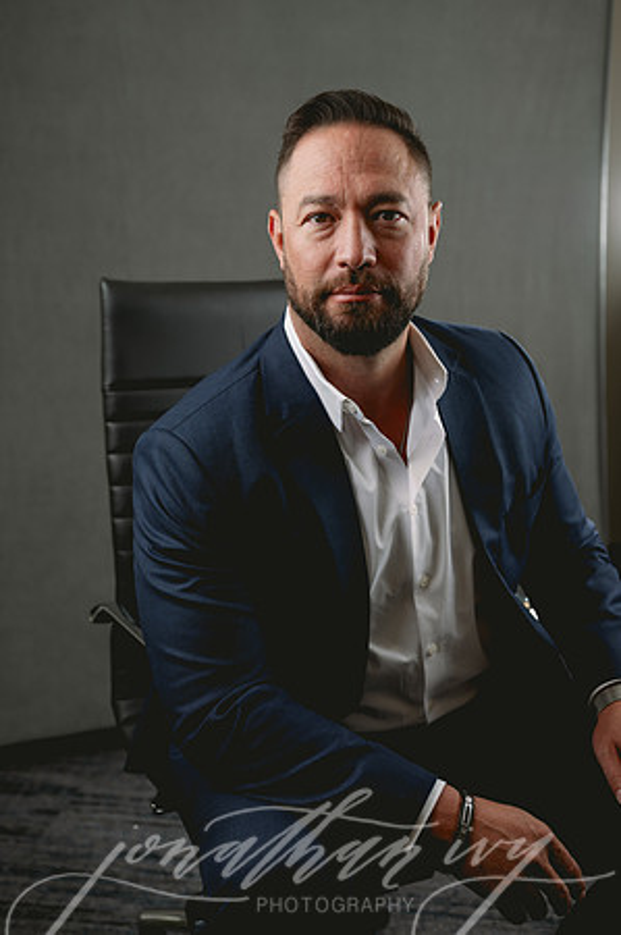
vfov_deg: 39.6
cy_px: 468
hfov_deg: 26.9
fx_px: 1297
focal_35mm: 50
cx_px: 310
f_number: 3.5
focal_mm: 50
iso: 50
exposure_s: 1/200
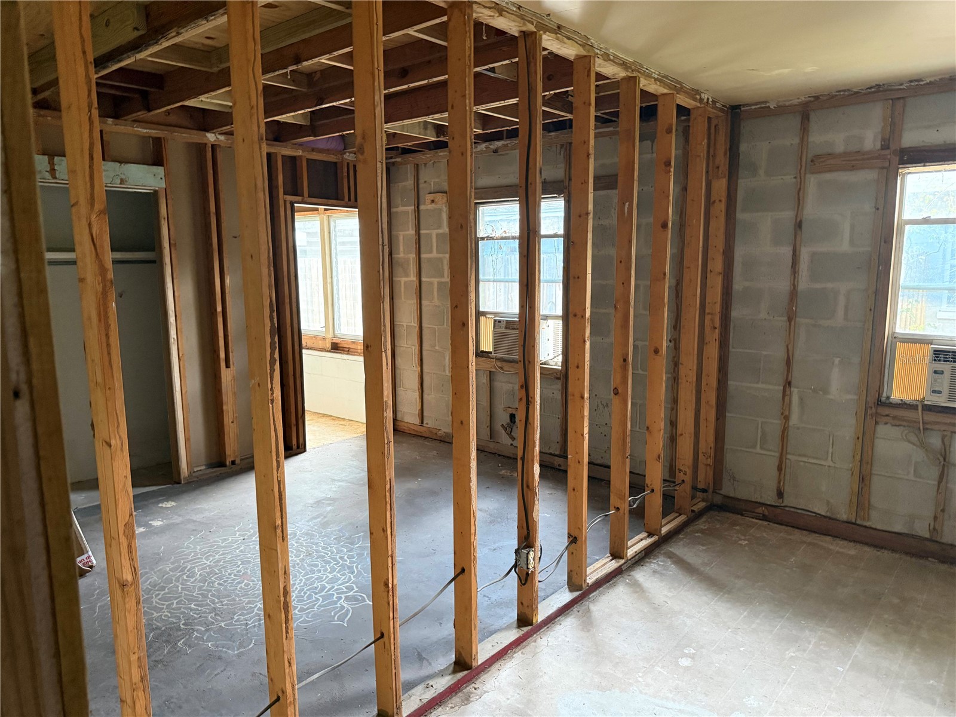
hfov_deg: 71.6
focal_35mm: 24
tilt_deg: -8.2
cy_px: 358
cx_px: 478
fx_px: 663
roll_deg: +0.8
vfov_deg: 56.8
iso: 640
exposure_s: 1/60
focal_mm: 6.76
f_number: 1.78
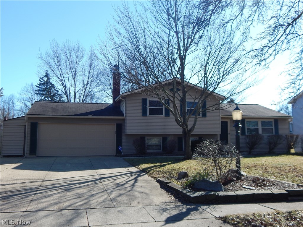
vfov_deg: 41.8
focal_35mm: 34
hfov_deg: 54.0
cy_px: 114
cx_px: 152
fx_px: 298
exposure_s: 1/800
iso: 125
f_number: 3.3
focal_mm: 6.1
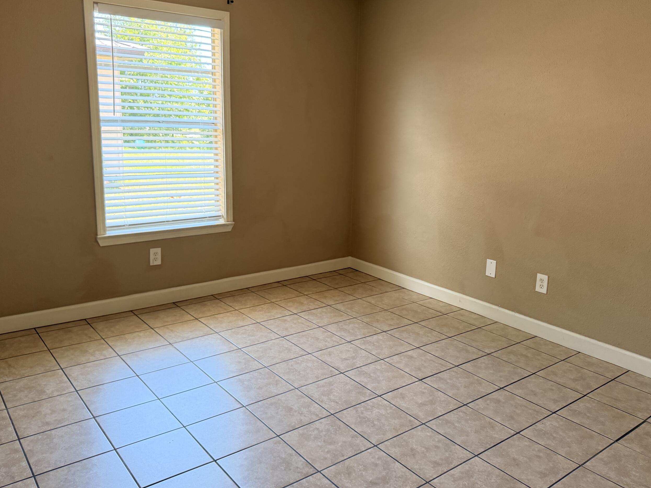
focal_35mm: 29
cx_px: 338
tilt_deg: -11.9
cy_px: 230
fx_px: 545
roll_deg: -1.6
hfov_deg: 61.6
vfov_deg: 48.2
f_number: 1.78
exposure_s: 1/154
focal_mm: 6.76
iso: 200
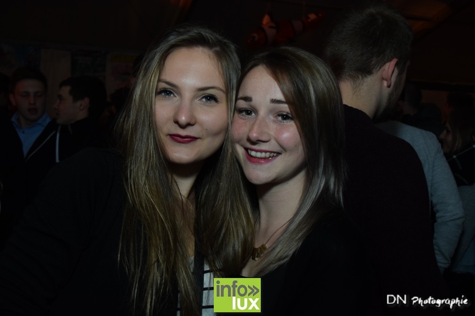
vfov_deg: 31.9
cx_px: 238
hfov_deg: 46.4
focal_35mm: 42
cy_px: 158
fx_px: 554
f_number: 4
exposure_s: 1/60
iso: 1600
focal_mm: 28
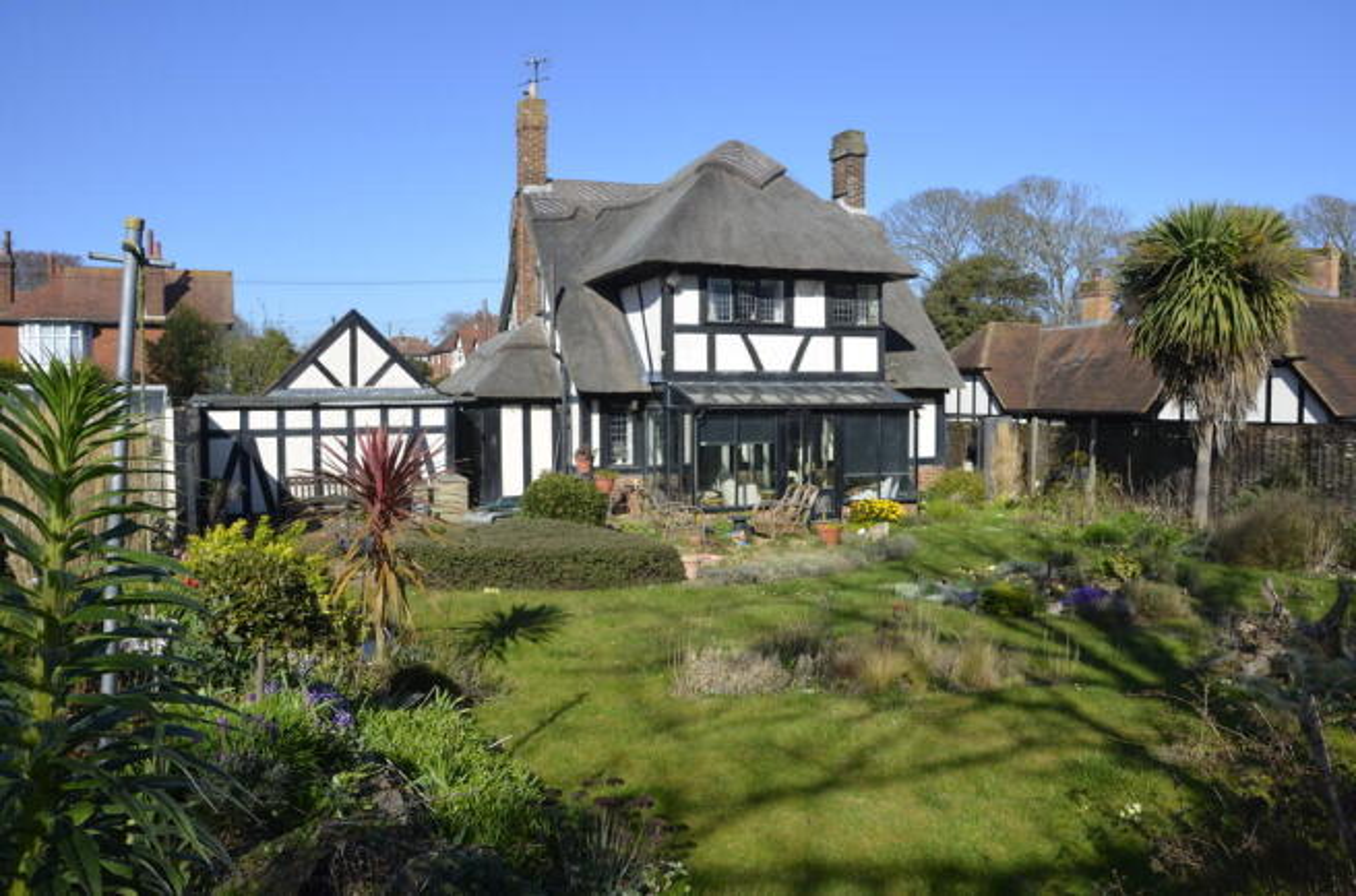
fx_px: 1015
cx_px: 678
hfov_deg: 67.5
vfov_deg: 47.7
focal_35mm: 27
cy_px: 448
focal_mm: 18
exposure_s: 1/250
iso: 100
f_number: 8
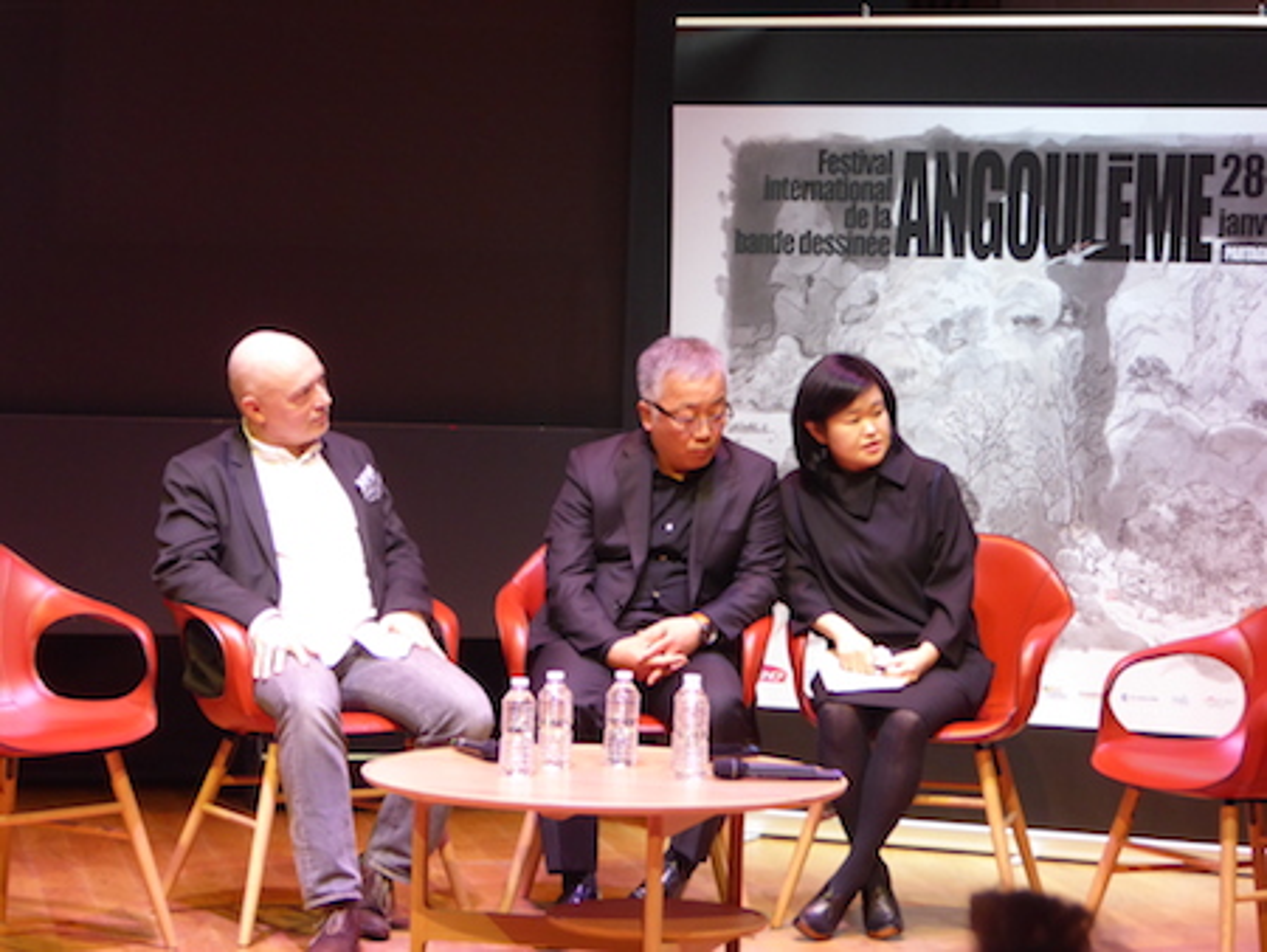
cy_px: 476
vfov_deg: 12.9
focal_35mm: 115
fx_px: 4211
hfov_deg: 17.1
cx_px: 634
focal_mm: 20.6
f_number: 5.1
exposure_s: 1/6
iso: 400
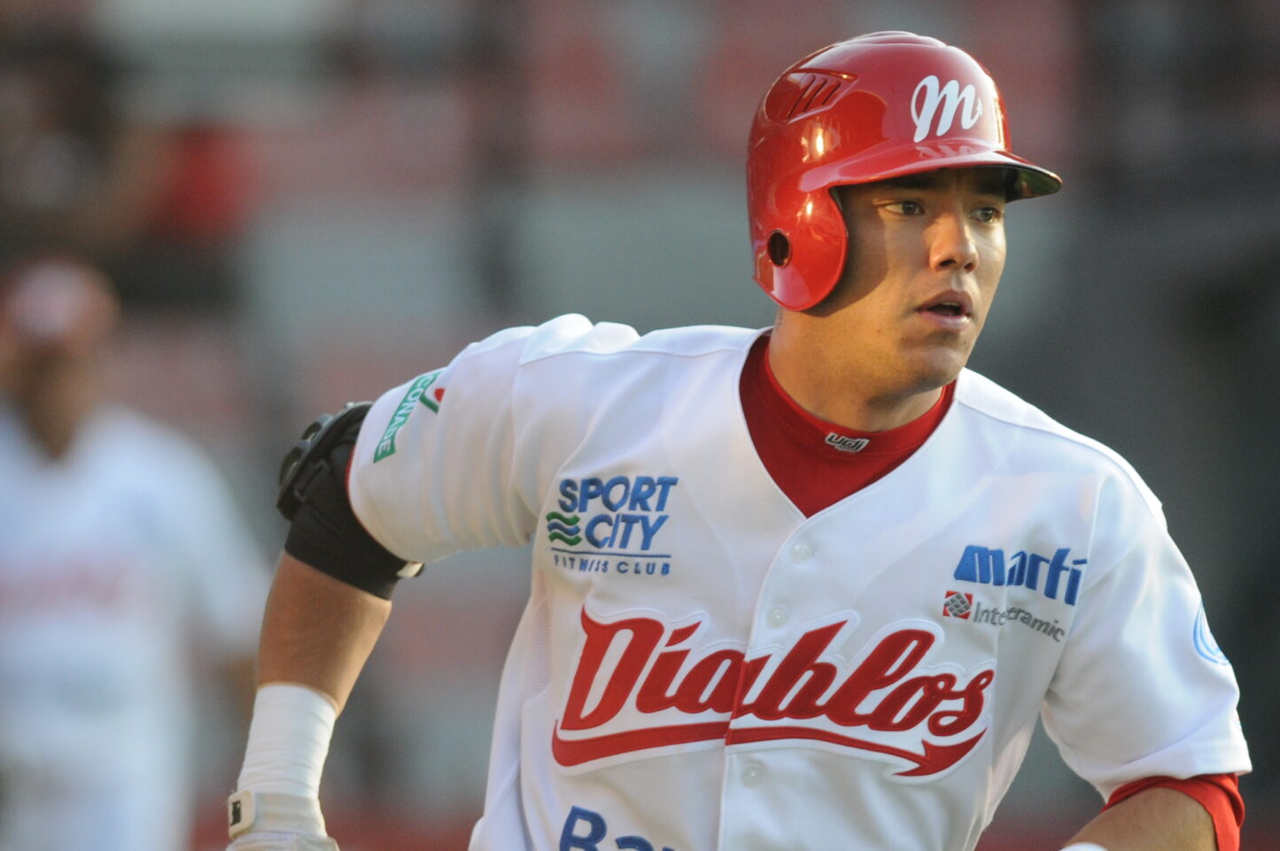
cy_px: 647
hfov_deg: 2.6
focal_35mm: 797
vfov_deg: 1.7
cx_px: 843
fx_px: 28305
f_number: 2.8
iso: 500
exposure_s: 1/1250
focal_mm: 300
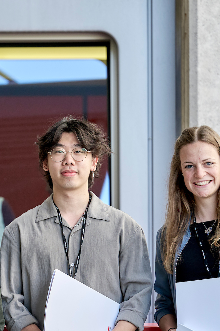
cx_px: -17
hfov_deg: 8.7
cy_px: 228
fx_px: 1440
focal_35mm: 157
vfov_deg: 13.1
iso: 200
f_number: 2.8
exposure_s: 1/320
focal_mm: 70
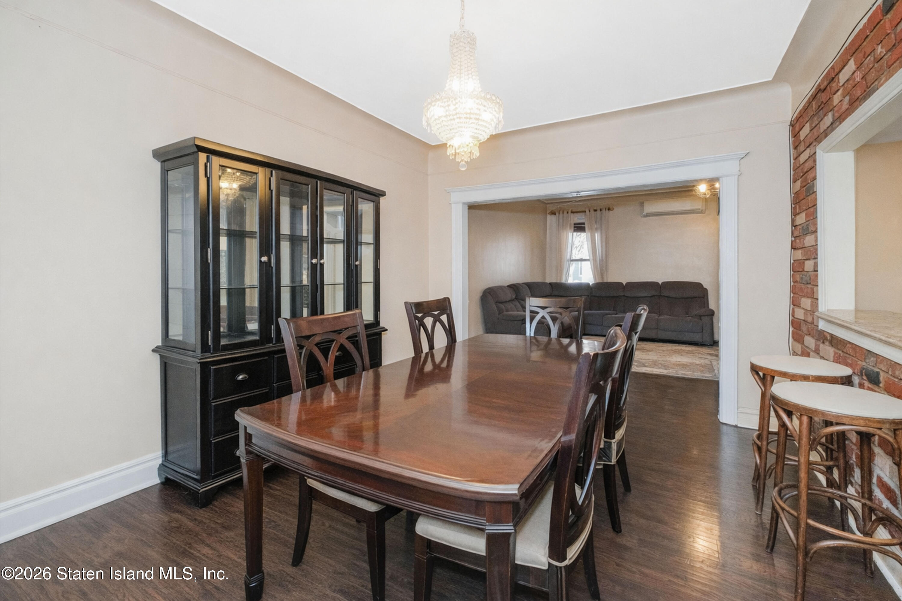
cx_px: 451
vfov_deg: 77.3
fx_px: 376
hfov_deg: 100.4
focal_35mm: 15
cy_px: 300
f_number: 8
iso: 2000
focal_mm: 10
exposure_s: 1/60
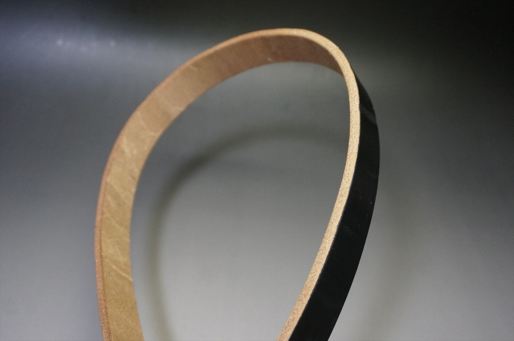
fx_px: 513
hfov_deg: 53.2
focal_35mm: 36
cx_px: 257
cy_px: 170
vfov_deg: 36.8
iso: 2000
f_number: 4.5
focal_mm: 24
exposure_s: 1/160
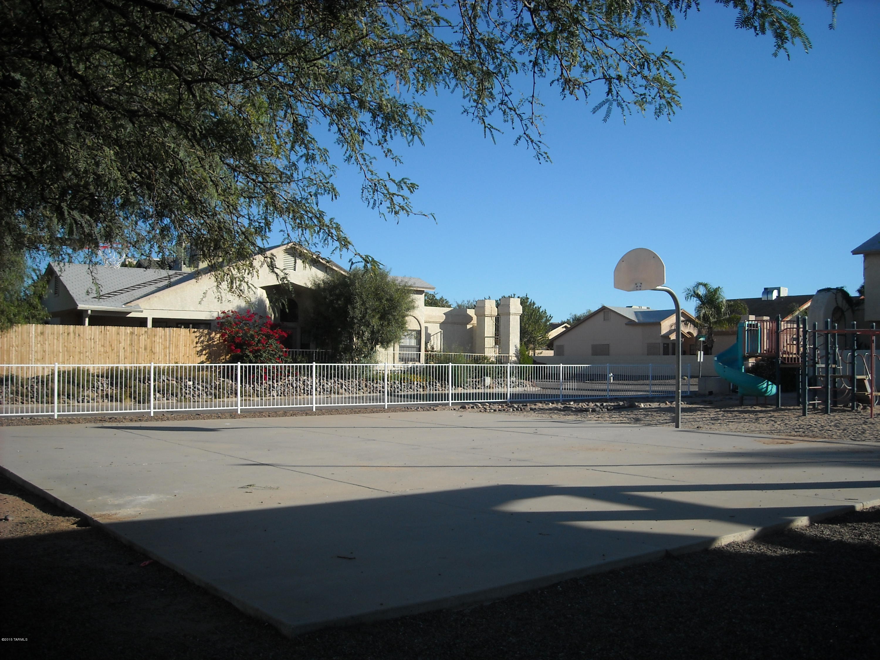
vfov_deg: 40.7
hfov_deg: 52.6
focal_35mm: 35
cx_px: 440
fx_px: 890
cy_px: 330
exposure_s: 1/284
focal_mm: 5.7
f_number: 5.6
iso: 64
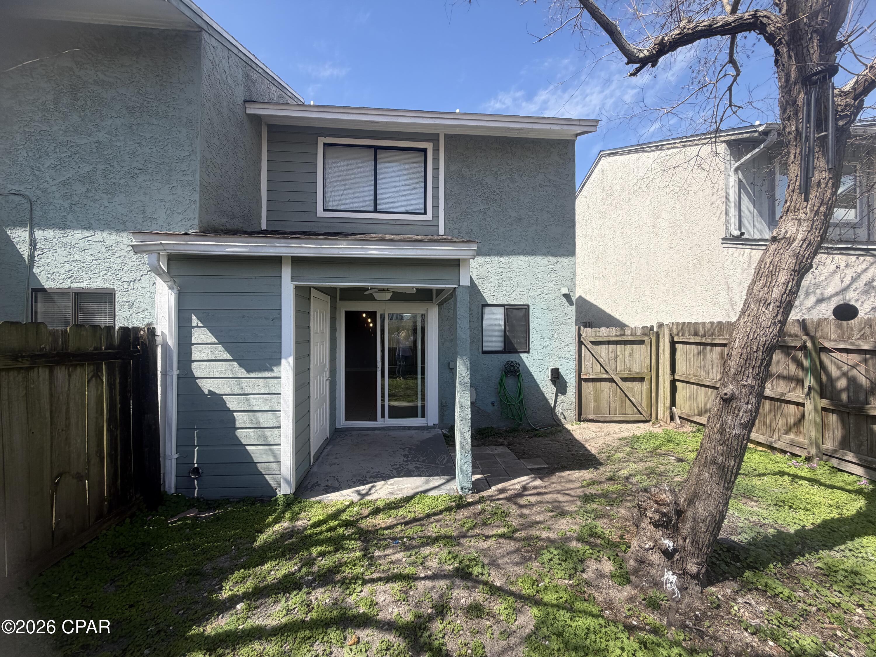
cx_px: 438
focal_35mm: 14
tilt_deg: +1.1
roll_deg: -0.3
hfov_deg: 102.1
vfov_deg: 85.7
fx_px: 354
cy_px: 328
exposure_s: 1/751
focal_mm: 2.22
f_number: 2.2
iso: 40
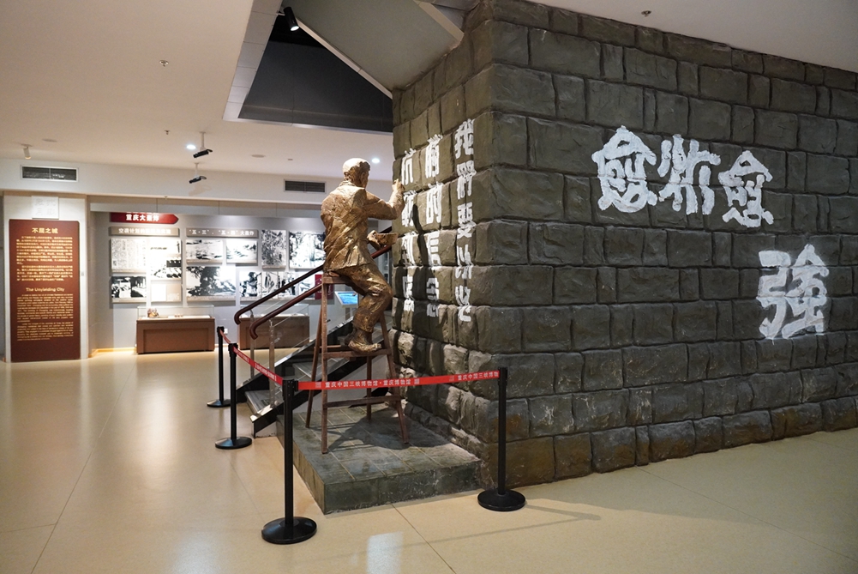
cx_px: 429
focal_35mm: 24
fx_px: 572
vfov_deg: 53.2
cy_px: 287
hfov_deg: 73.7
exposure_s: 1/160
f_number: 2.8
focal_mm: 16
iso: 4000
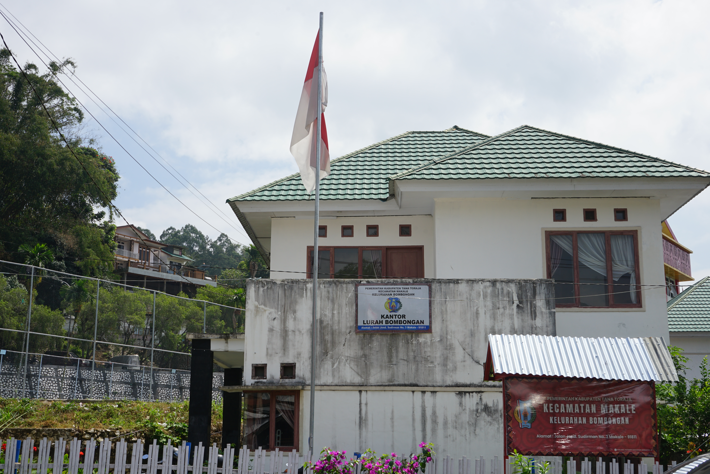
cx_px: 355
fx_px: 868
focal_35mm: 44
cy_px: 237
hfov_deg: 44.5
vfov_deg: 30.5
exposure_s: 1/125
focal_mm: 44
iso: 100
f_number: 14
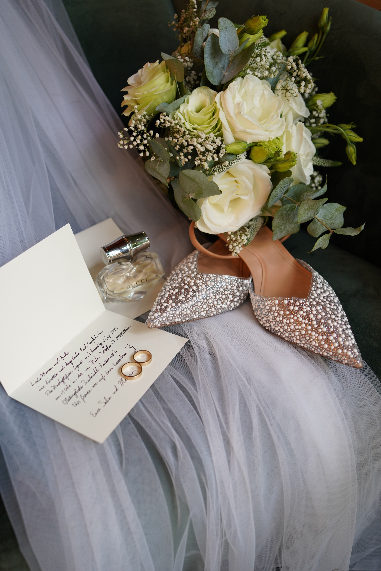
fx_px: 555
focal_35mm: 35
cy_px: 286
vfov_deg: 54.4
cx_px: 190
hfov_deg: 37.9
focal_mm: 35
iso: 400
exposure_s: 1/25
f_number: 3.2
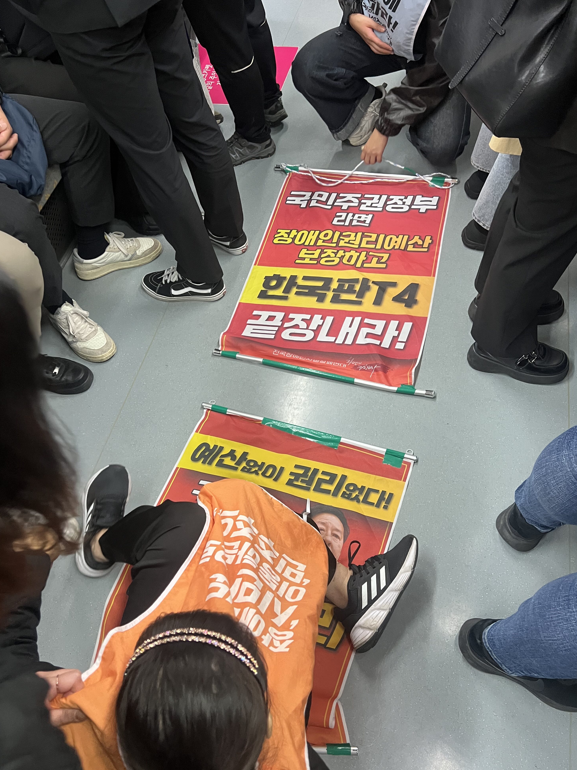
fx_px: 600
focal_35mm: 27
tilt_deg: -55.9
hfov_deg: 51.3
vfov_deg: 65.3
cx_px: 282
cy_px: 398
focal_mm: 5.7
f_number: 1.5
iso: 250
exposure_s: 1/60
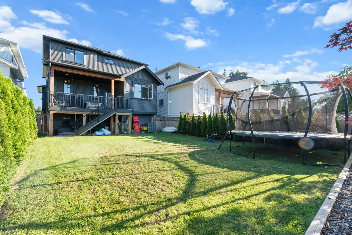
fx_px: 156
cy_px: 118
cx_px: 176
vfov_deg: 73.8
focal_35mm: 16
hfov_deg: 96.7
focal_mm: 16
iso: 100
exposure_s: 1/8
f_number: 13
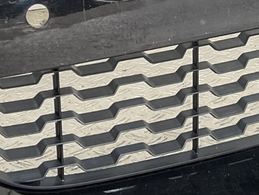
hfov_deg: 17.5
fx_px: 831
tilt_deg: -9.5
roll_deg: +3.3
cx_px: 218
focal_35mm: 111
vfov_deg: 13.0
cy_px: -37
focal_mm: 3
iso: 32
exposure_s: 1/120
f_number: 1.8
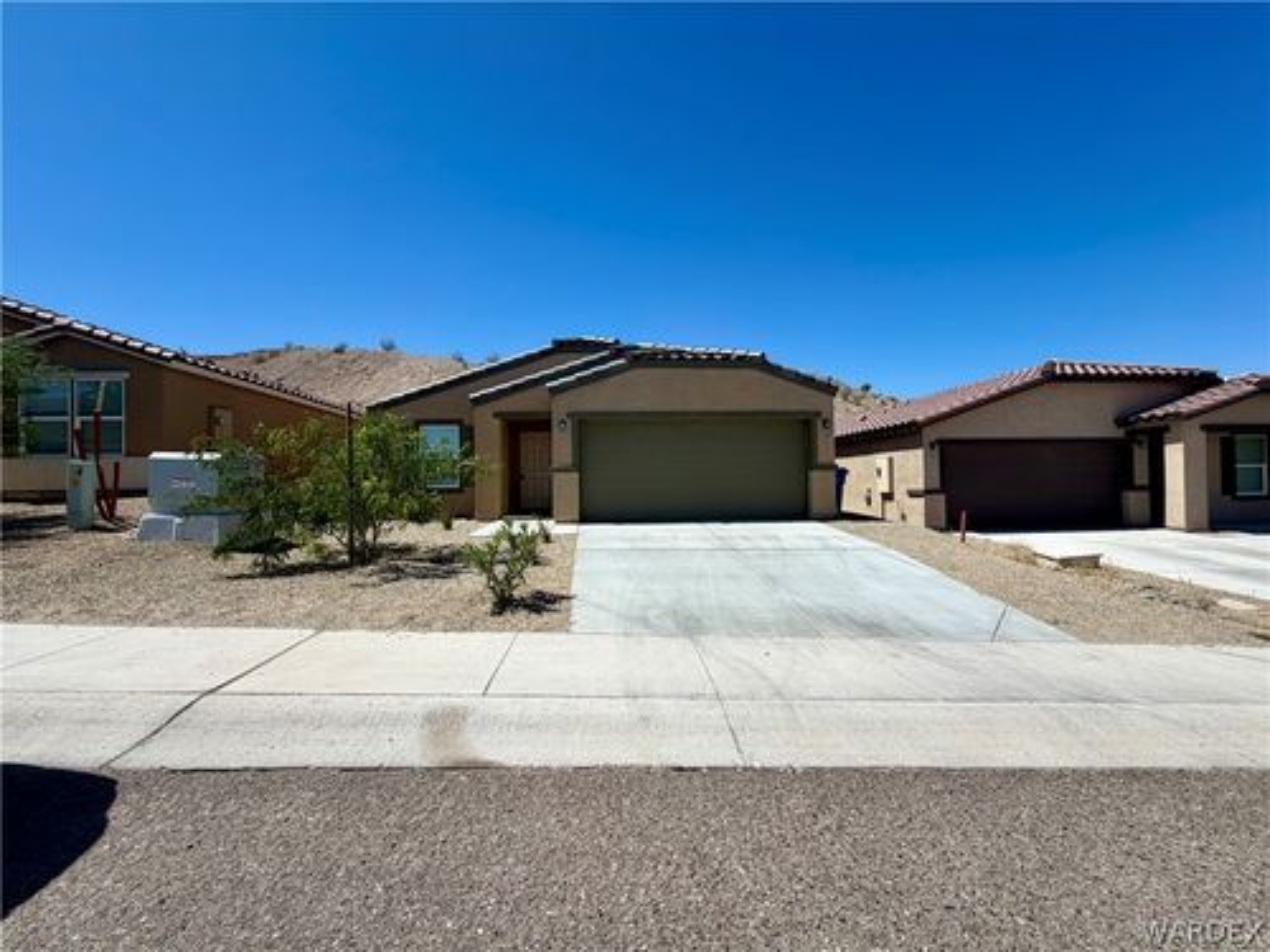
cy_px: 476
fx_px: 514
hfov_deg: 102.1
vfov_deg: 85.7
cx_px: 635
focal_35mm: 14
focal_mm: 2.22
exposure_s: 1/1399
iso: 20
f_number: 2.2
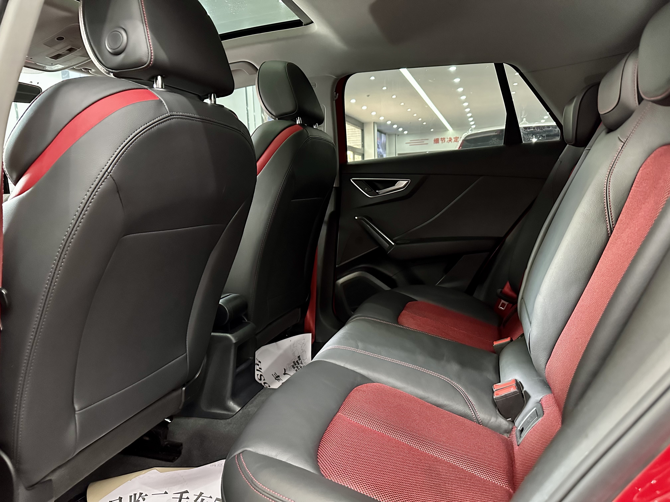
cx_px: 335
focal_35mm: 24
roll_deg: +2.5
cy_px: 251
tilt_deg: -8.0
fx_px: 465
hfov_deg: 71.6
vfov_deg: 56.8
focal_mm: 6.86
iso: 1000
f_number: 1.78
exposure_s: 1/33
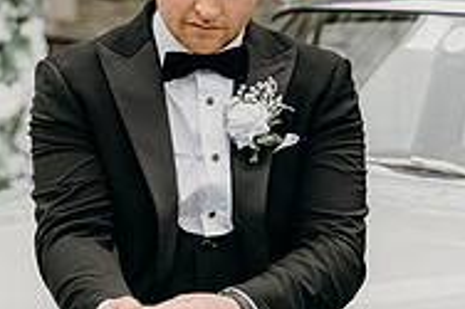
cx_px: 158
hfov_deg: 9.5
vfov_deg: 6.3
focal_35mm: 216
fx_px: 2788
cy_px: 256
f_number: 3.5
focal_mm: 70
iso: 125
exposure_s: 1/200
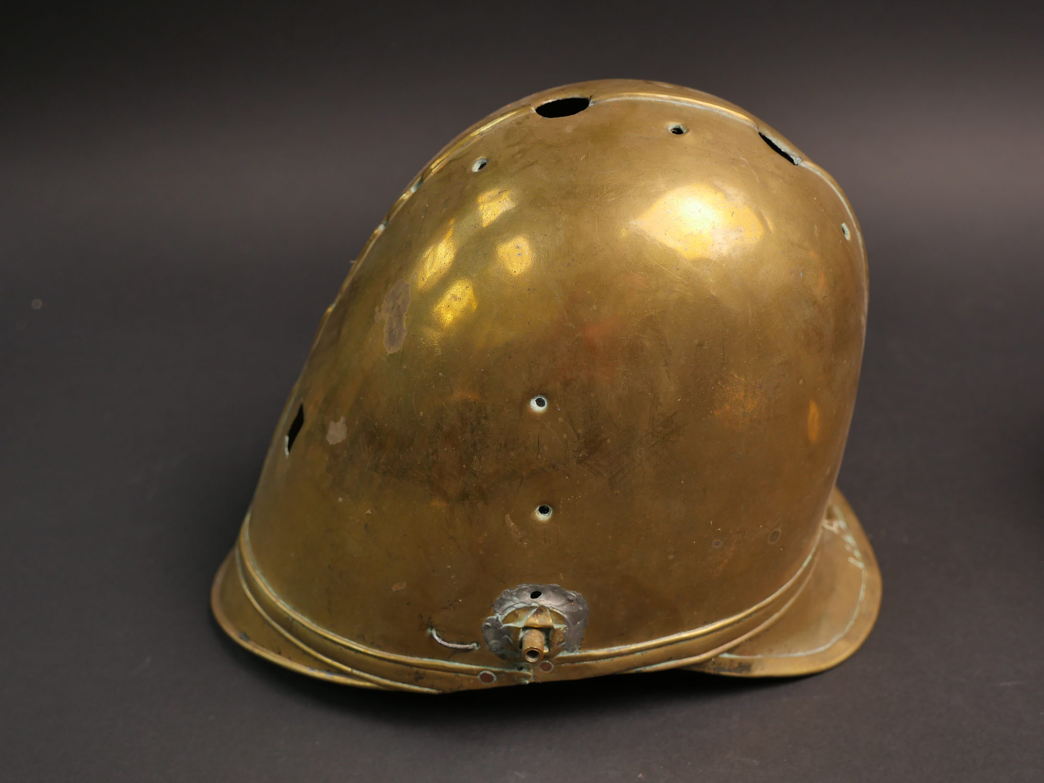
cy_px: 392
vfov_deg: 31.5
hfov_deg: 41.2
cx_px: 522
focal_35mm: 46
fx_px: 1387
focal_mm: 23
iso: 200
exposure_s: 1/80
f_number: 3.2
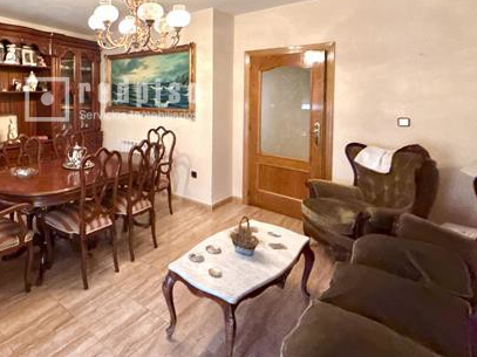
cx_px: 114
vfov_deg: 58.7
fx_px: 303
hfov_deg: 70.7
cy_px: 101
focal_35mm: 22
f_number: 2.2
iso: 640
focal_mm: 2.22
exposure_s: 1/50
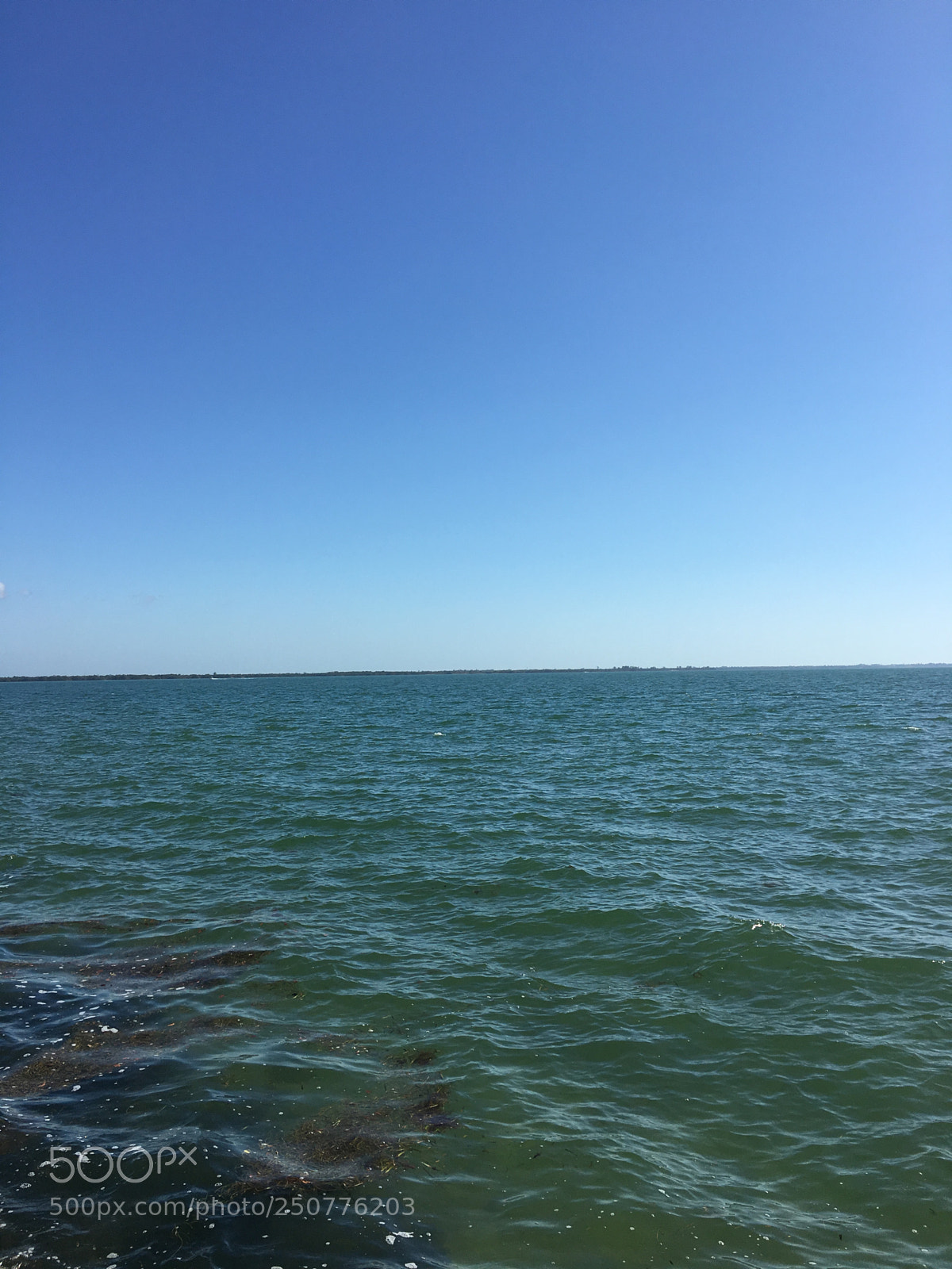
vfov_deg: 61.7
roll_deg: +0.5
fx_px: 1063
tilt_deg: +2.3
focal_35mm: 29
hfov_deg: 48.2
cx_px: 476
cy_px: 634
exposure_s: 1/2331
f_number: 2.2
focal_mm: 4.15
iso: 25
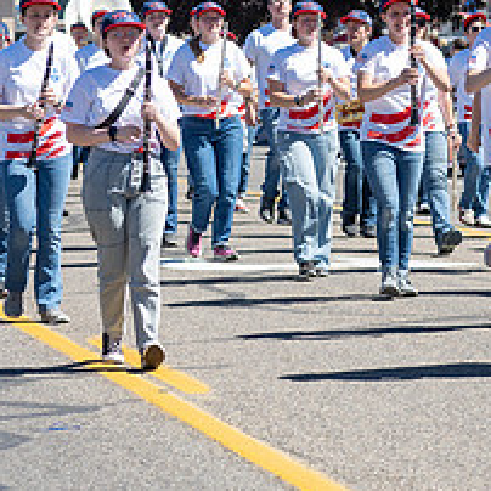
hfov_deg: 8.7
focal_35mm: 202
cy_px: 43
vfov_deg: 8.6
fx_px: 3242
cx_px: 245
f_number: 2.8
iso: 100
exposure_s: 1/800
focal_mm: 70
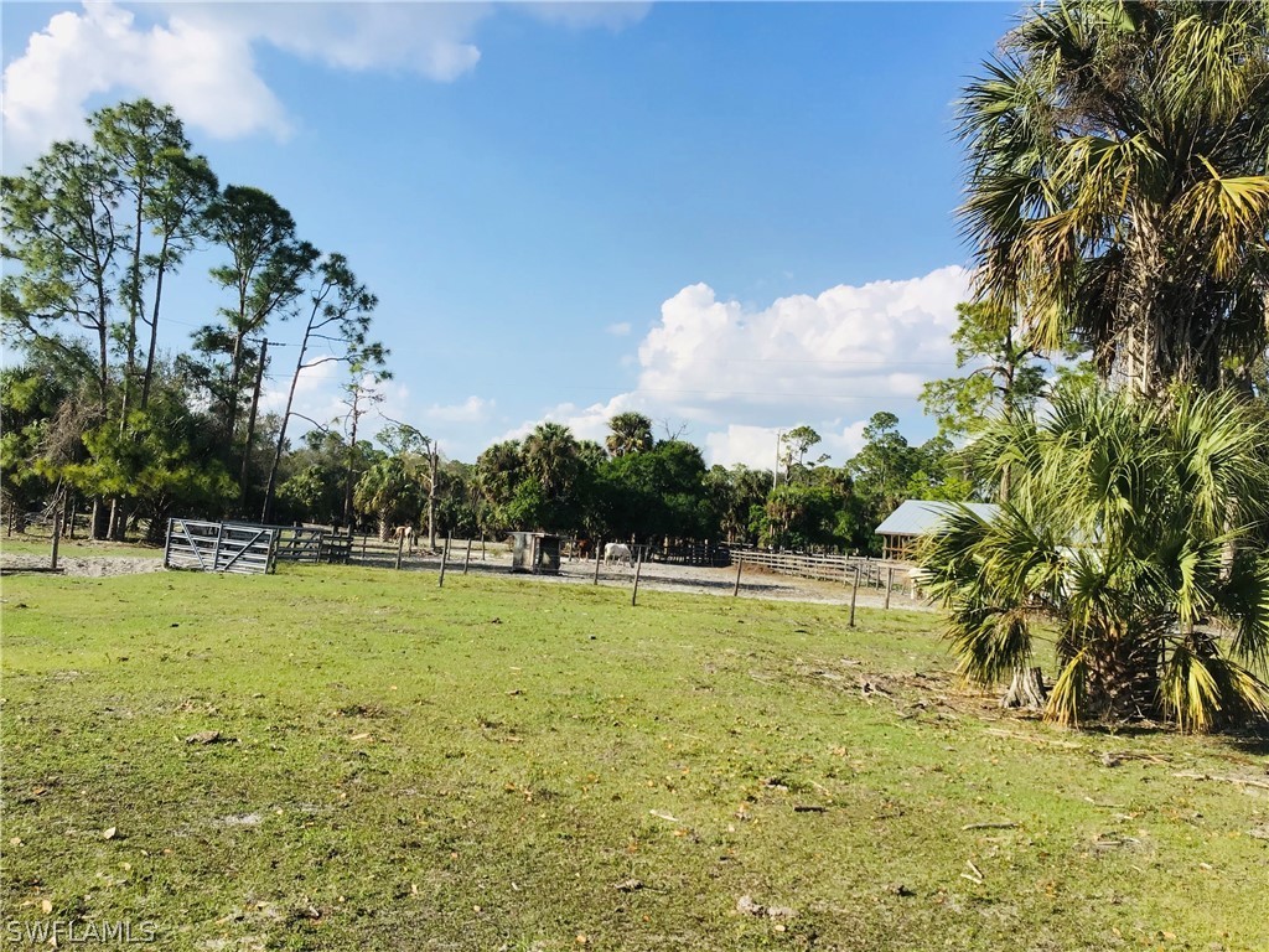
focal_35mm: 31
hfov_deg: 58.4
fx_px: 1136
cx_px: 634
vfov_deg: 45.4
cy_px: 476
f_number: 2.4
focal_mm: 3.3
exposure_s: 1/1274
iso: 25
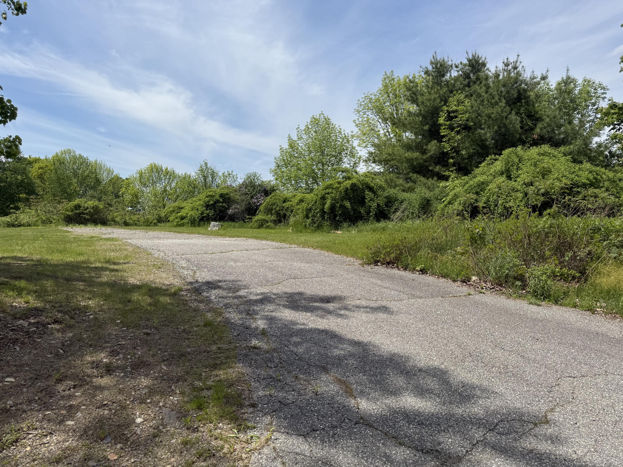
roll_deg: +0.2
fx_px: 432
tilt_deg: -1.2
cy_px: 234
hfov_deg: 71.6
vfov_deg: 56.8
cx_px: 312
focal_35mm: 24
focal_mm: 6.76
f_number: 1.78
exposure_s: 1/5714
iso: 80
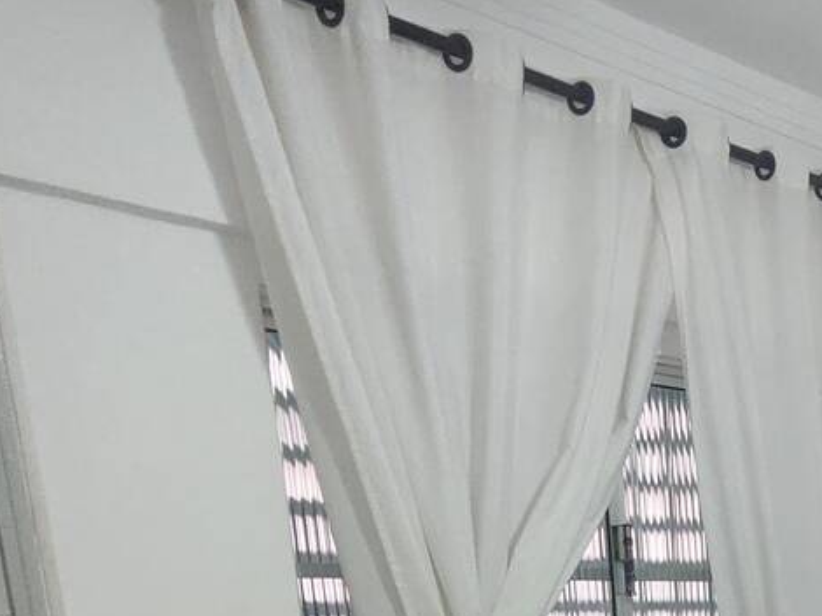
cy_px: 844
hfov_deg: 31.5
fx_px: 1163
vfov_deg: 24.9
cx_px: 1023
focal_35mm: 49
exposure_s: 1/40
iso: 241
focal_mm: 1.65
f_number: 2.2
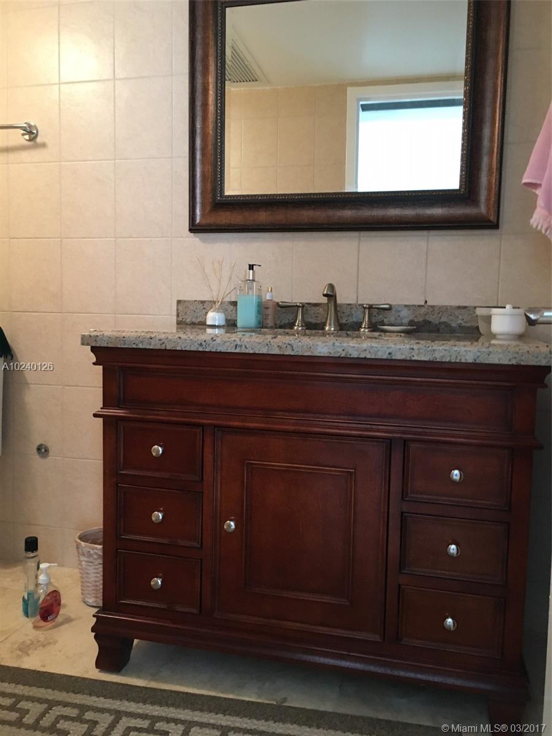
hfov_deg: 48.2
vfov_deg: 61.7
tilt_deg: -5.5
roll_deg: -0.3
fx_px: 617
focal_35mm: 29
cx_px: 276
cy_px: 368
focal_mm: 4.15
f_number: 2.2
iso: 160
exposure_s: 1/30
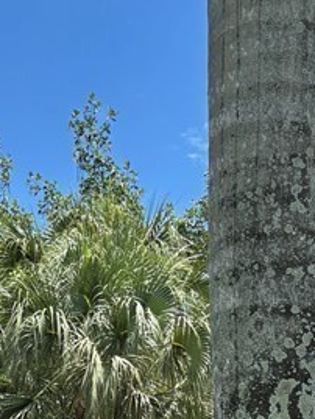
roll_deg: -4.2
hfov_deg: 14.9
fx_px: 1200
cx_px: 231
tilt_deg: -3.8
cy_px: 777
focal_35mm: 99
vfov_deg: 16.3
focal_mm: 5.96
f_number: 1.6
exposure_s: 1/1642
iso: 50
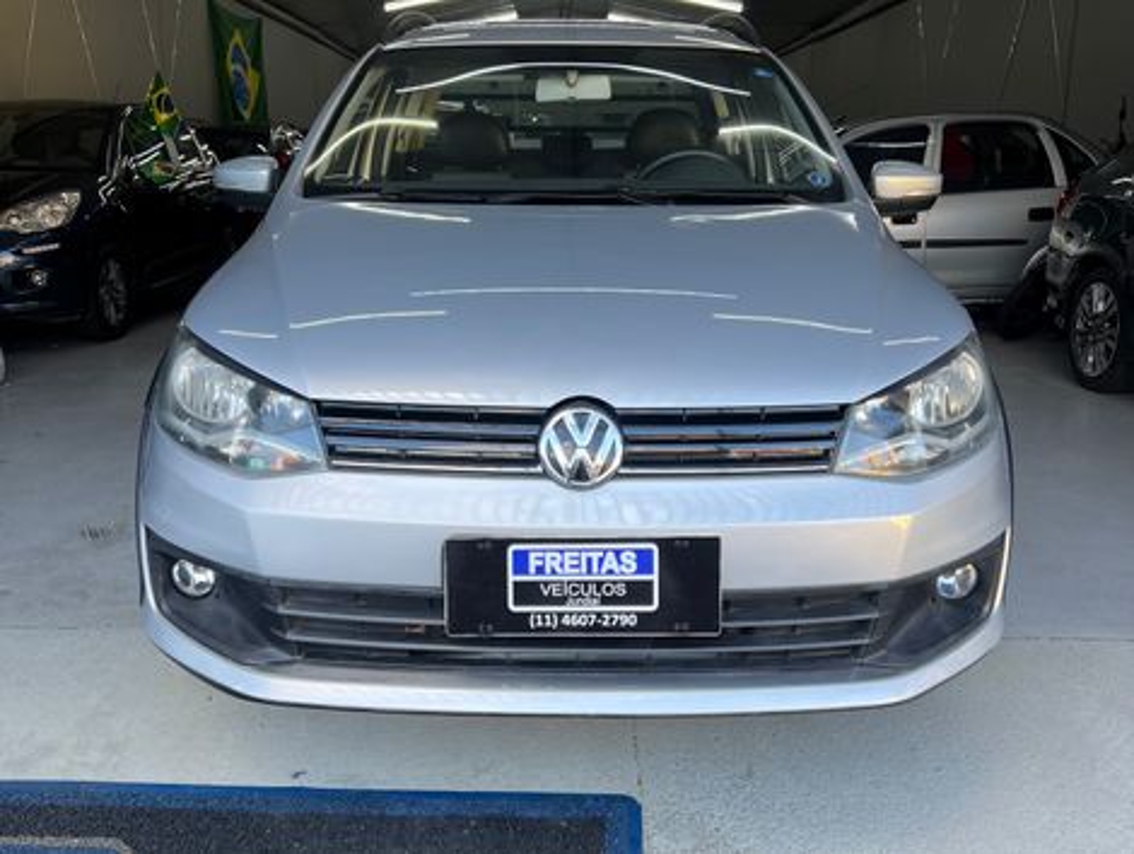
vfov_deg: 53.2
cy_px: 427
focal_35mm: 26
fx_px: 853
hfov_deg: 67.2
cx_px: 567
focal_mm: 5.7
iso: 32
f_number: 1.5
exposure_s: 1/134
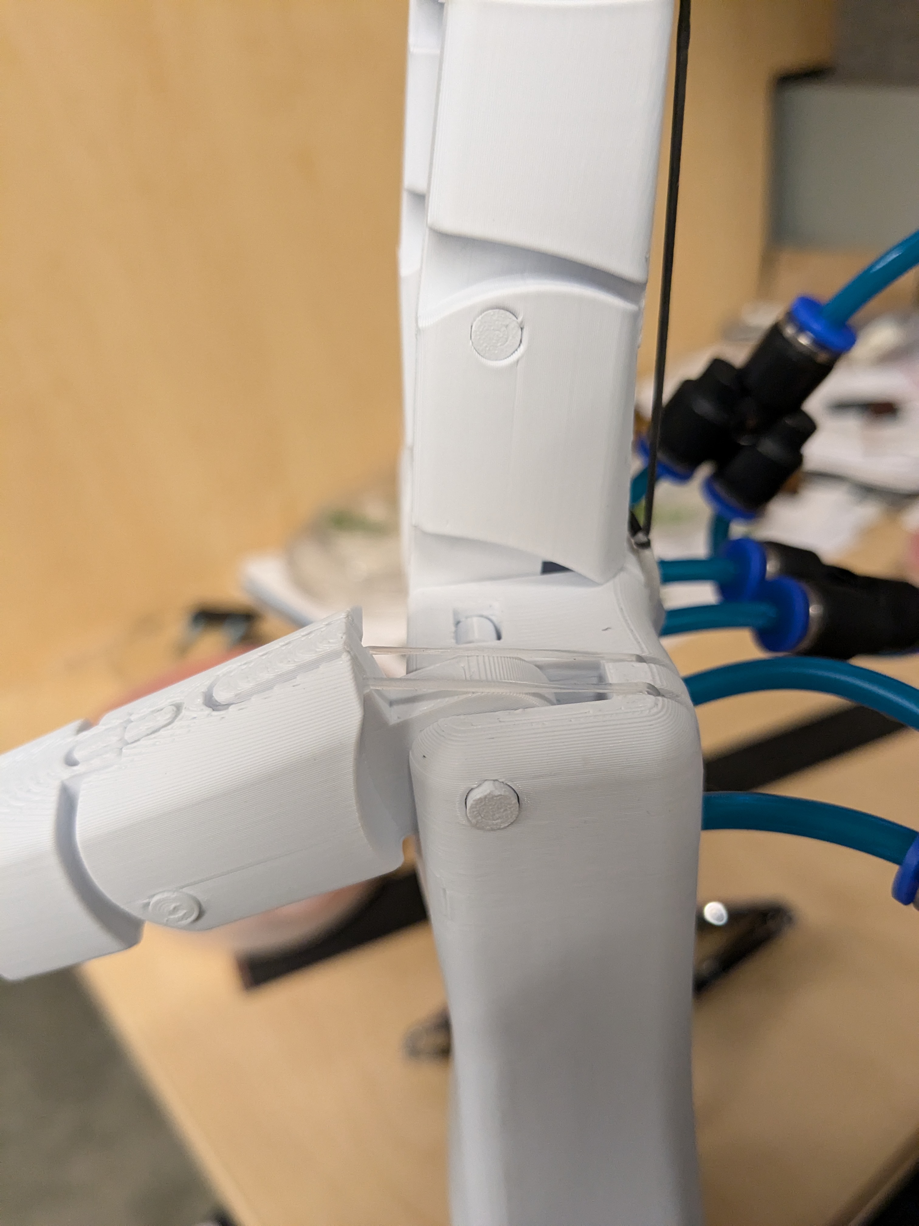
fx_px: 956
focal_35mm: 27
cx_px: 460
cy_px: 613
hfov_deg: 51.4
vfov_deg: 65.3
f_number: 1.73
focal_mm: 4.38
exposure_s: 1/40
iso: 422
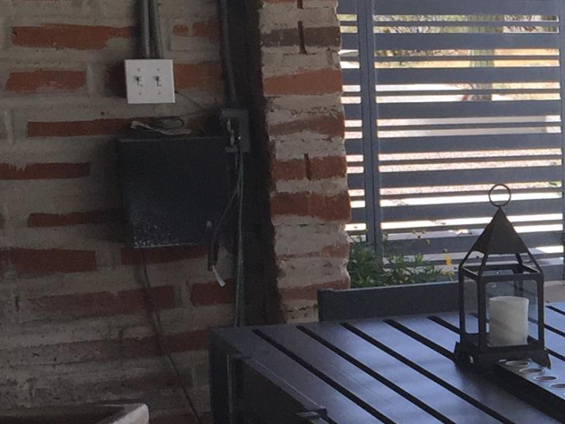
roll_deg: -0.2
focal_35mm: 118
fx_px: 1926
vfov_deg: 12.5
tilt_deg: -12.5
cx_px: 932
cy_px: 347
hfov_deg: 15.0
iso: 40
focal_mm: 4.15
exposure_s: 1/860
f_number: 2.2
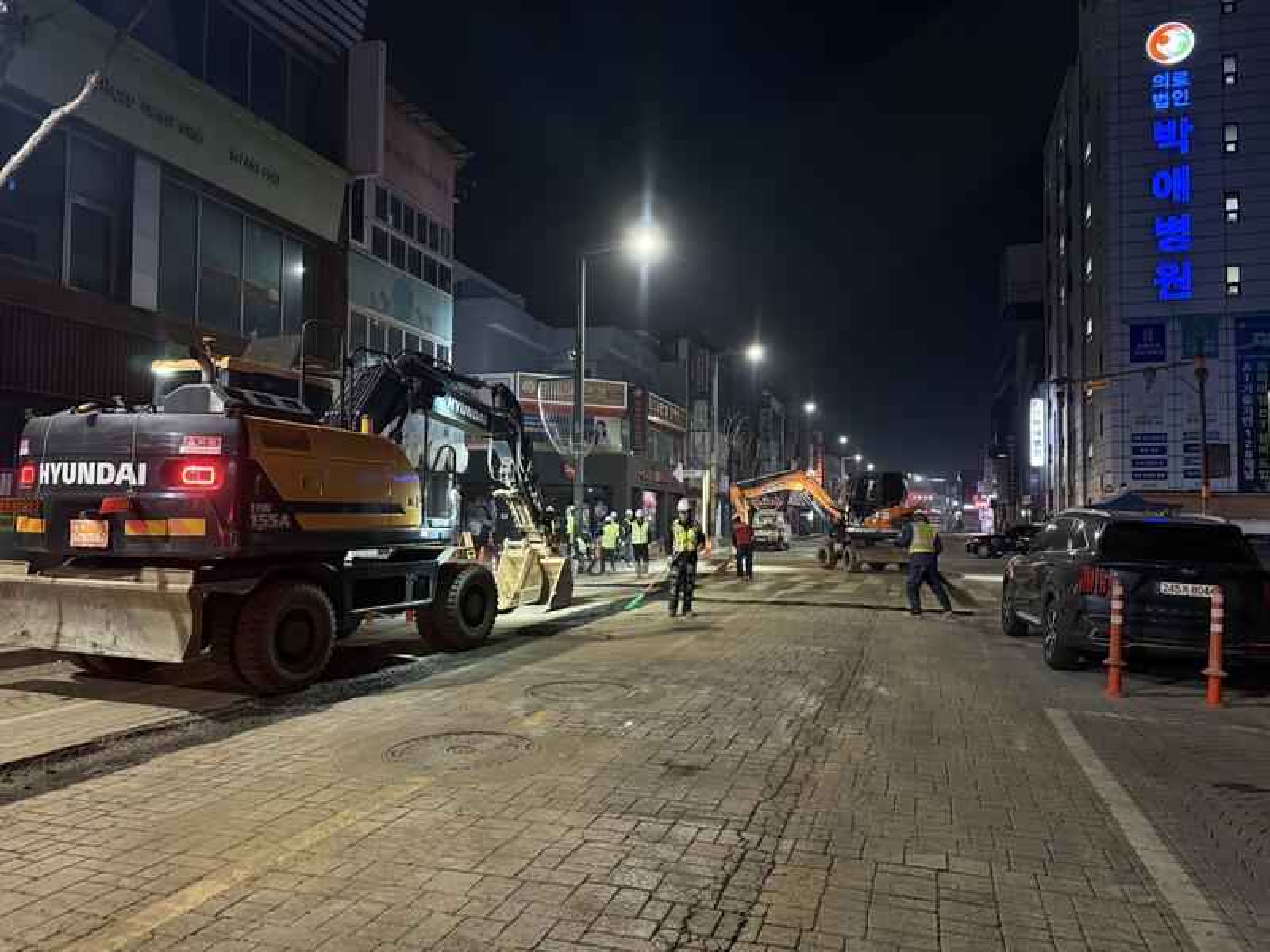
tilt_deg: +2.4
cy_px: 476
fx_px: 881
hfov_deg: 71.6
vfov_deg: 56.8
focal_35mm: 24
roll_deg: -0.4
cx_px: 635
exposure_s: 1/40
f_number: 1.78
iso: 640
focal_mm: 6.76
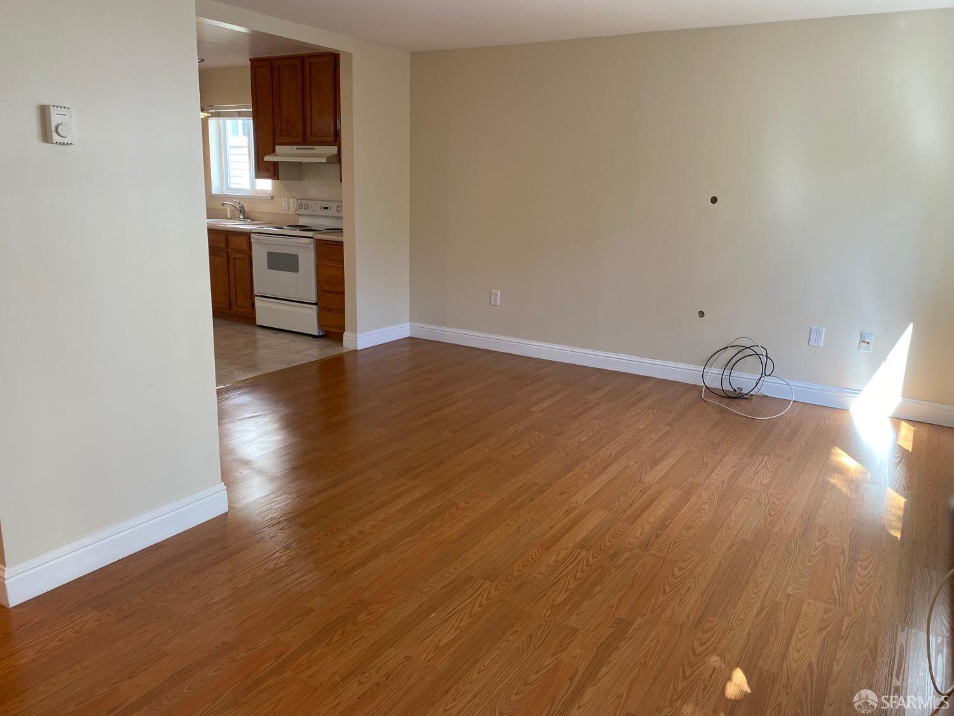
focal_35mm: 26
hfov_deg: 67.3
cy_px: 358
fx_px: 717
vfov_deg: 53.1
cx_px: 477
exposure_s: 1/120
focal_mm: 4.25
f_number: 1.8
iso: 100
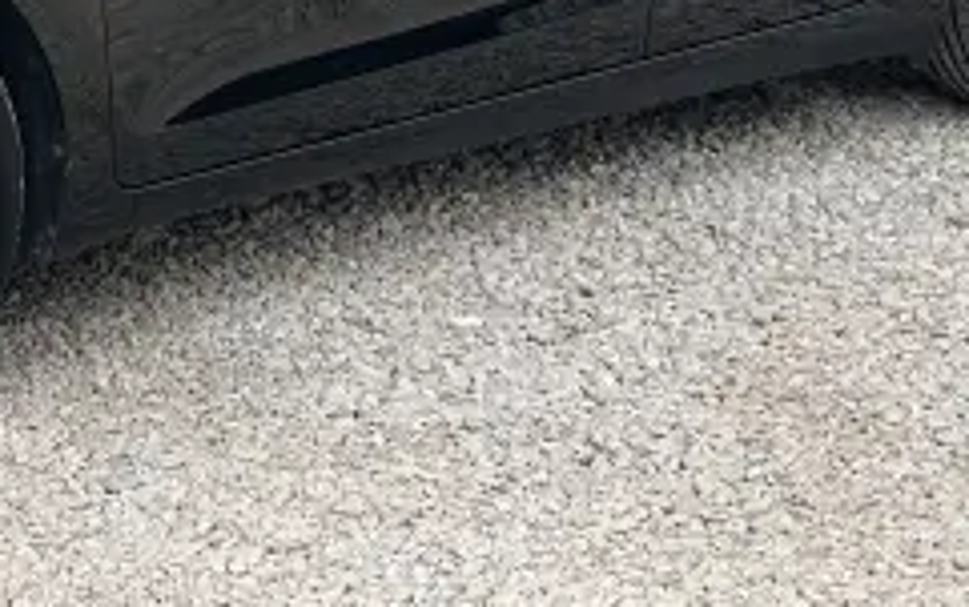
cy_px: -289
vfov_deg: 9.5
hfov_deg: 15.2
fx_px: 3568
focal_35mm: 135
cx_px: 28
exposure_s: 1/1062
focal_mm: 6.86
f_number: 1.78
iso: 80
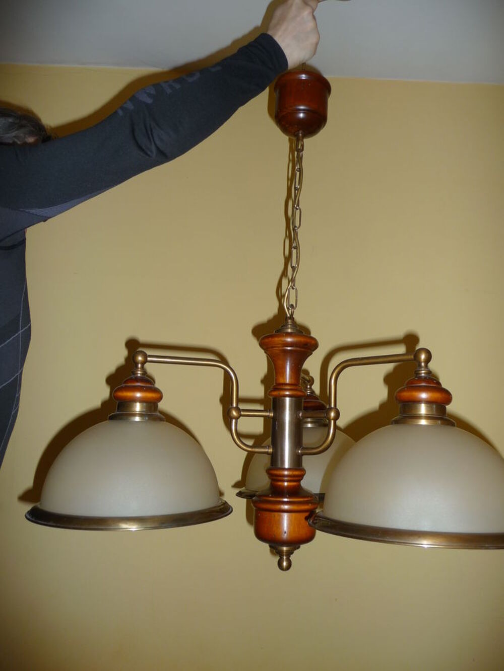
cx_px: 252
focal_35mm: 28
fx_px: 543
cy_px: 336
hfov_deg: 49.8
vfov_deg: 63.4
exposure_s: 1/30
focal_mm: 4.7
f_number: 3.3
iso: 100
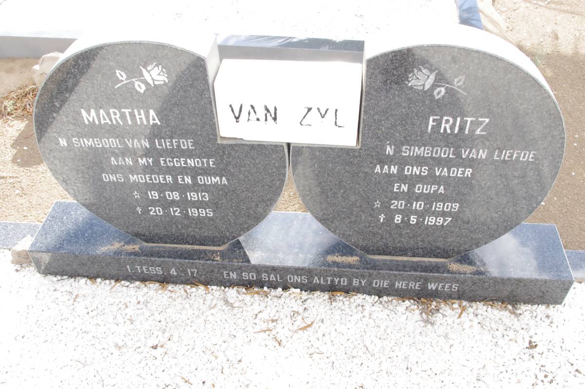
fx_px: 552
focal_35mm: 34
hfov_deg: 55.9
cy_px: 194
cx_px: 292
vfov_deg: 38.8
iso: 800
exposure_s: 1/125
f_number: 11
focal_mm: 23.13
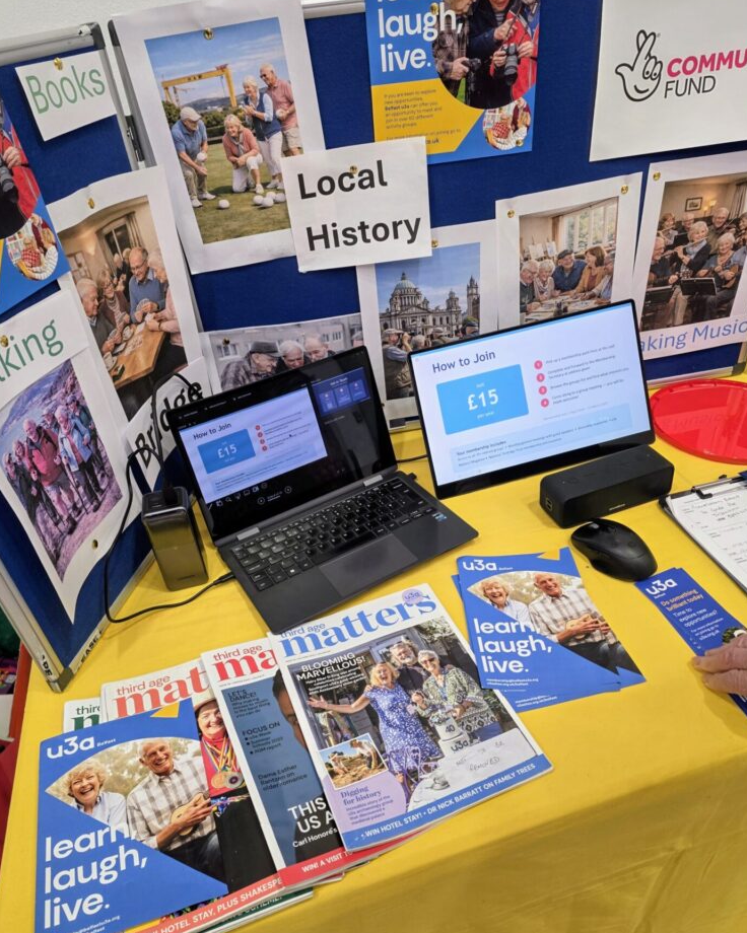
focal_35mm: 25
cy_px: 478
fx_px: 691
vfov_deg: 68.1
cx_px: 386
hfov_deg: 56.8
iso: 80
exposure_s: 1/100
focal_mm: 6.25
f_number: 1.7
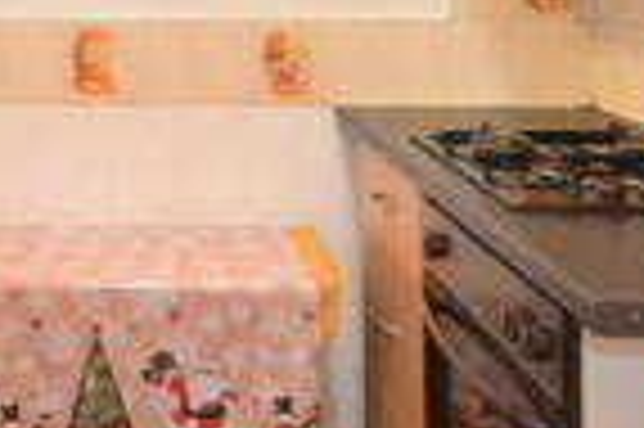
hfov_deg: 22.4
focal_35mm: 89
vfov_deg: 14.9
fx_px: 1595
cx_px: 97
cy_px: -47
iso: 800
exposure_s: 1/100
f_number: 5
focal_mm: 13
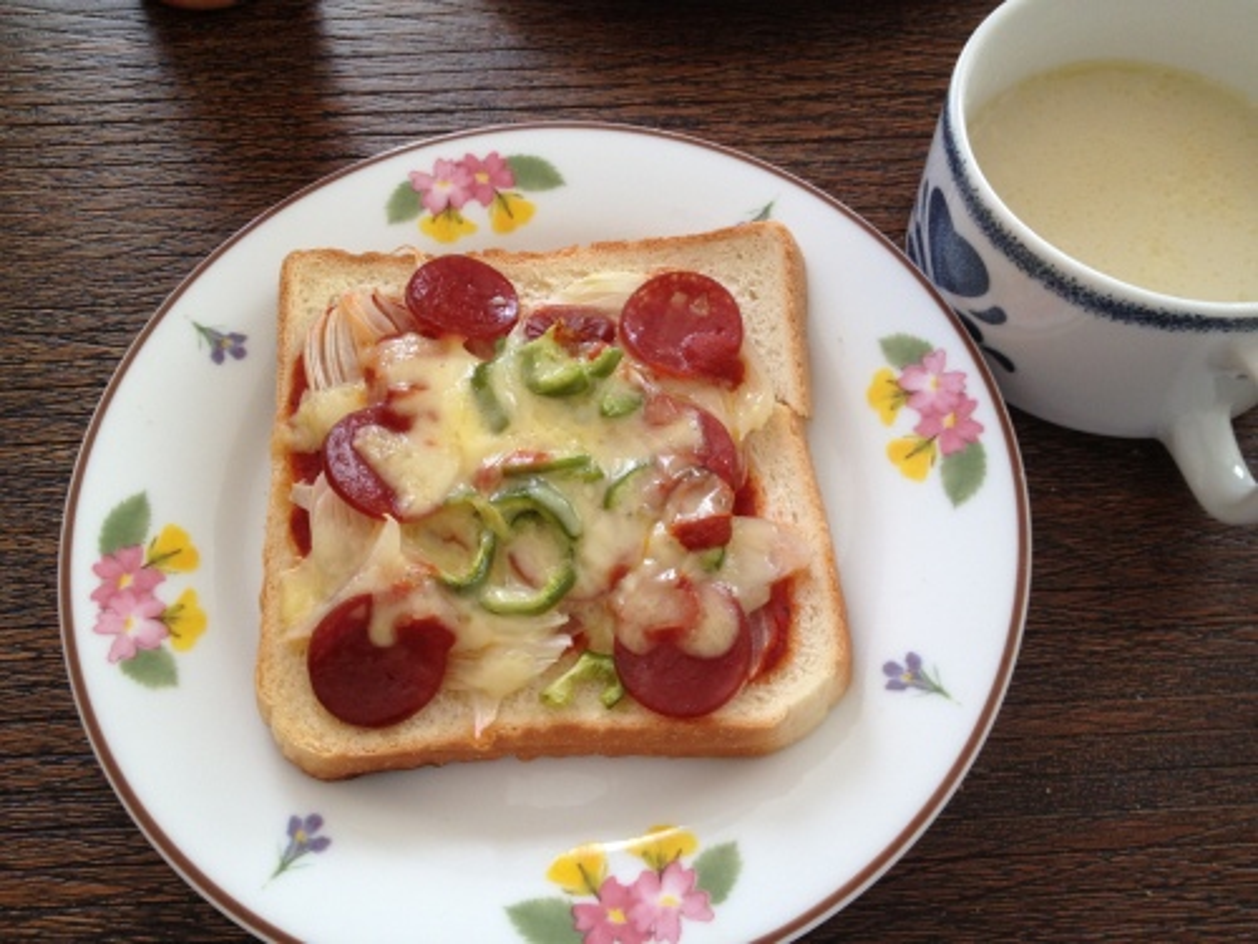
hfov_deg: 52.6
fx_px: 1272
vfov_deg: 40.7
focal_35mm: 35
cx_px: 629
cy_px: 472
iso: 80
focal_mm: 4.28
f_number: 2.4
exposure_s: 1/120
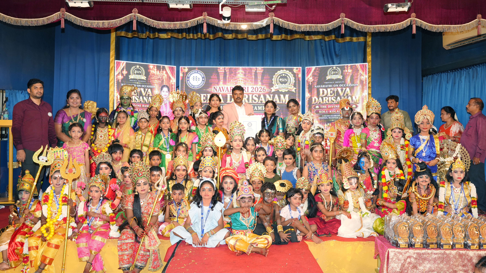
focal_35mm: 33
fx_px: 425
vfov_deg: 35.6
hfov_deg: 59.5
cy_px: 124
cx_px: 246
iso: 1600
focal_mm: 31
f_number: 6.3
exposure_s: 1/60
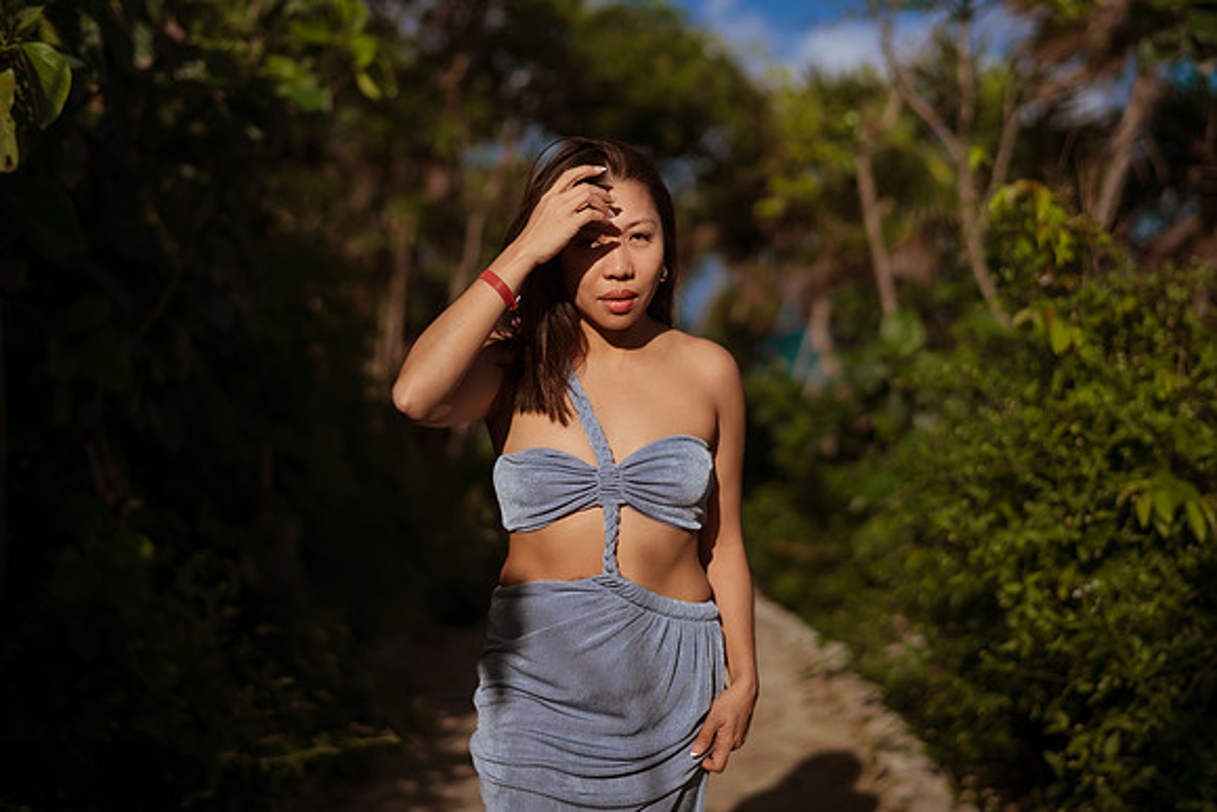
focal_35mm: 58
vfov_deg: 23.4
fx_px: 1961
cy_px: 406
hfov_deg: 34.5
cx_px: 608
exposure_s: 1/8000
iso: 50
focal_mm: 58
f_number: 2
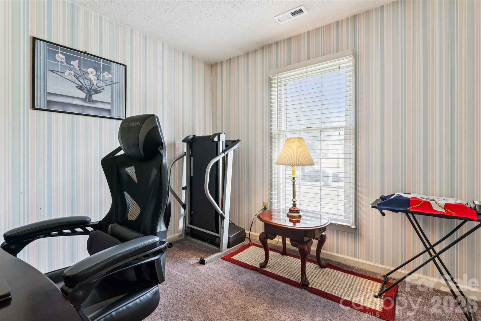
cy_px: 160
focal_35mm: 17
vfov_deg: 71.1
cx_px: 240
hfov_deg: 94.0
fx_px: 224
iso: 200
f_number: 13
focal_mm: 16.8
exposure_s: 1/2
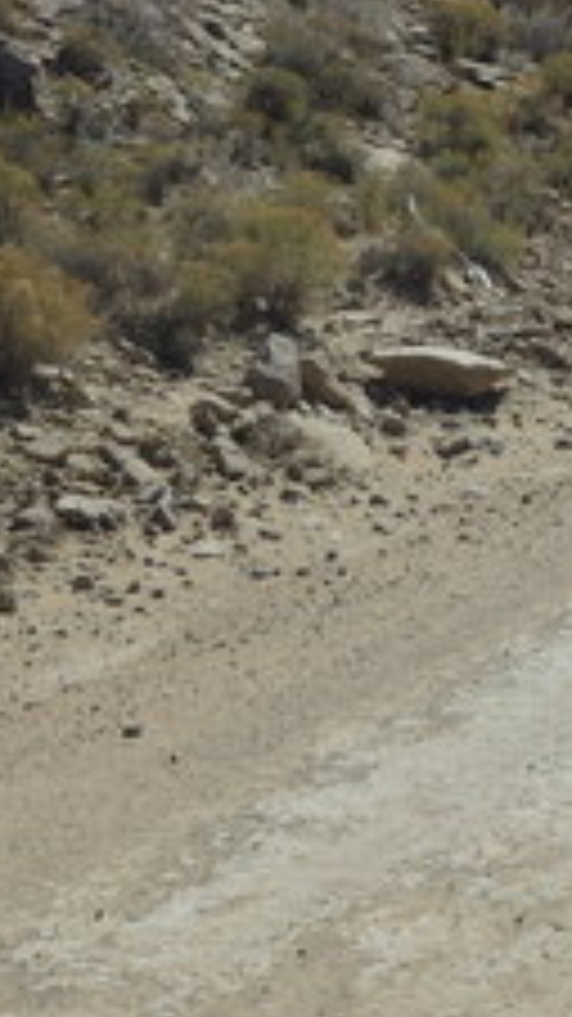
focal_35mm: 111
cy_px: 187
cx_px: 964
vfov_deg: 19.1
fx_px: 2995
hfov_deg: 10.4
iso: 125
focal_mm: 8.3
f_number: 14
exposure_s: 1/160
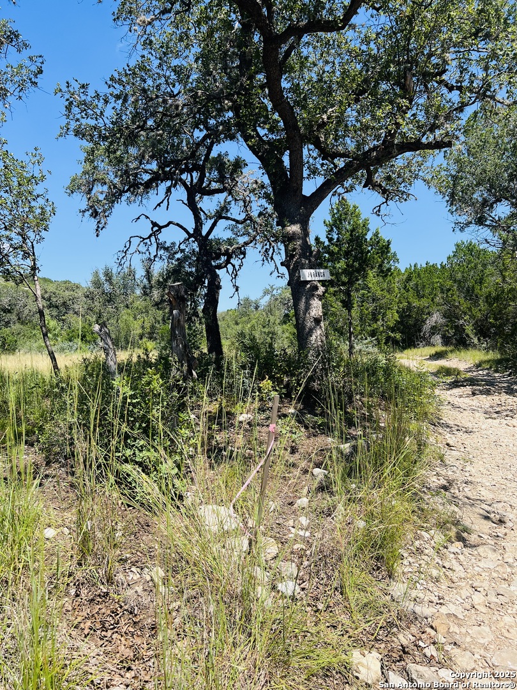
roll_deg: +2.5
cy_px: 345
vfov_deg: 67.3
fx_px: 518
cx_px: 258
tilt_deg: +1.9
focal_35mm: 26
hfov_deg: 53.1
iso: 50
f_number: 1.5
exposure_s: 1/2632
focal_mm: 5.7
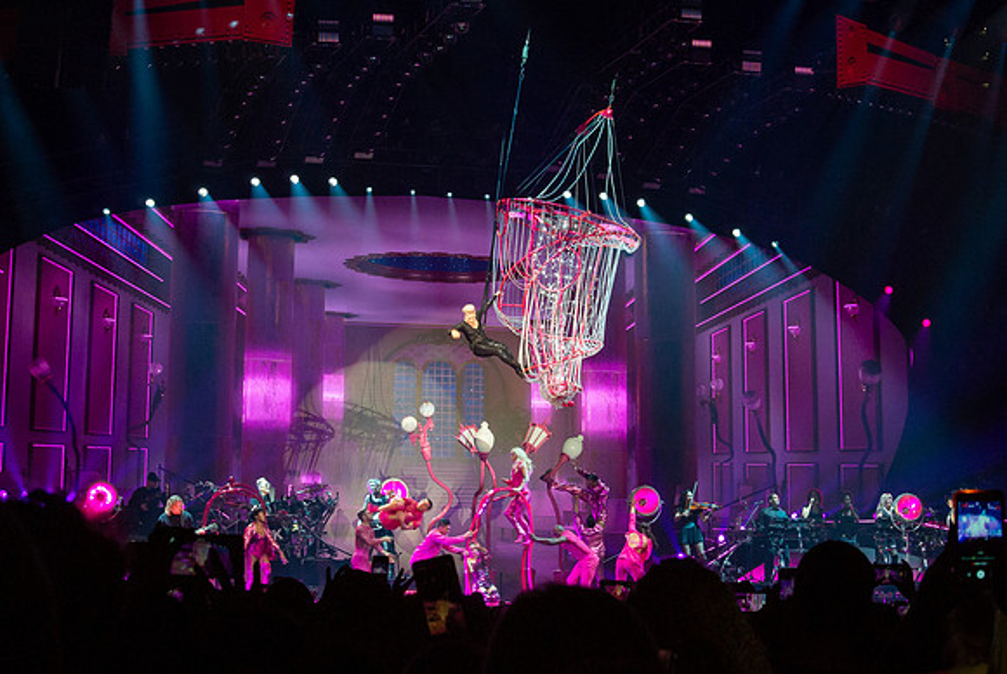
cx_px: 525
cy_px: 315
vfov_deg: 15.5
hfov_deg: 23.0
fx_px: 2475
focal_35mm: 88
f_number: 6.3
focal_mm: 30.9
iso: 800
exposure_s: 1/100
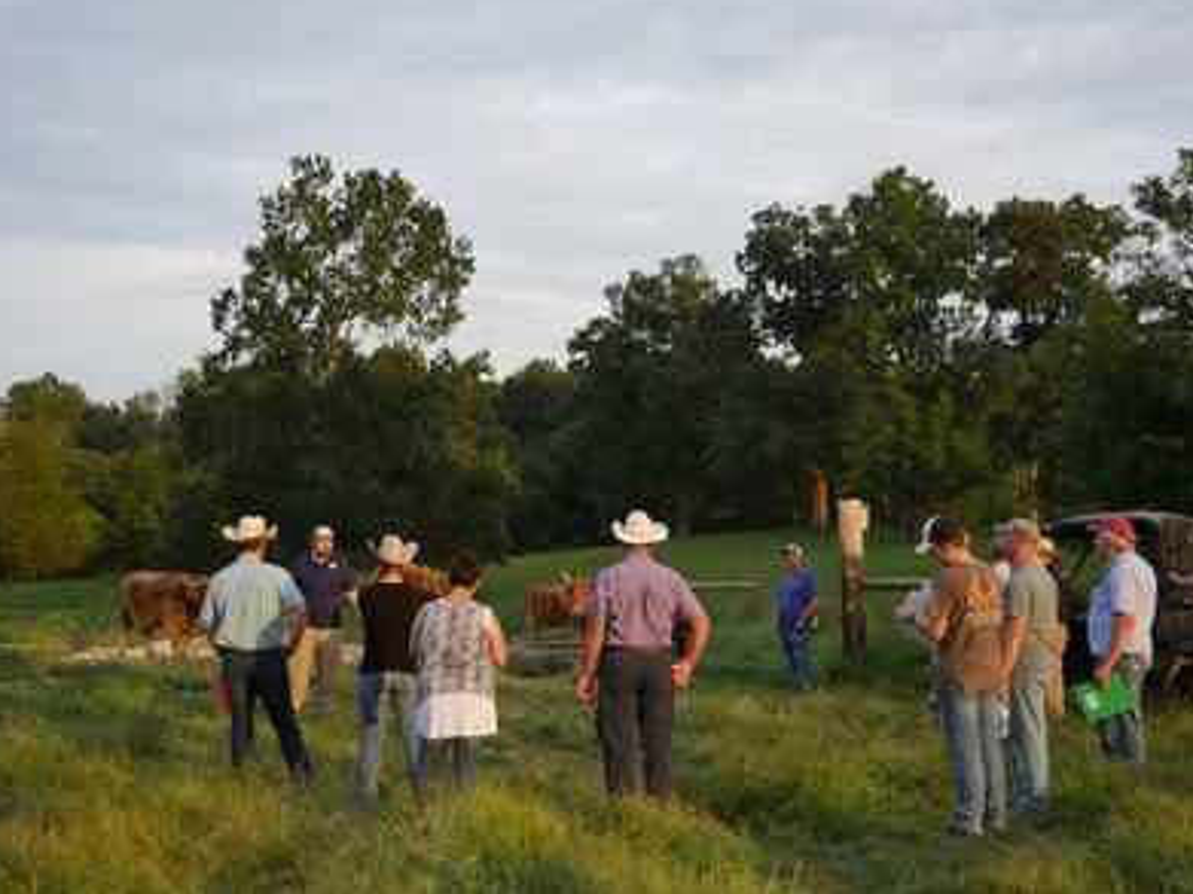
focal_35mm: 45
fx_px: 1550
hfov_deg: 42.1
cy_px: 439
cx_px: 598
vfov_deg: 32.2
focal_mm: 22
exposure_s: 1/125
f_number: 4.2
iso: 200
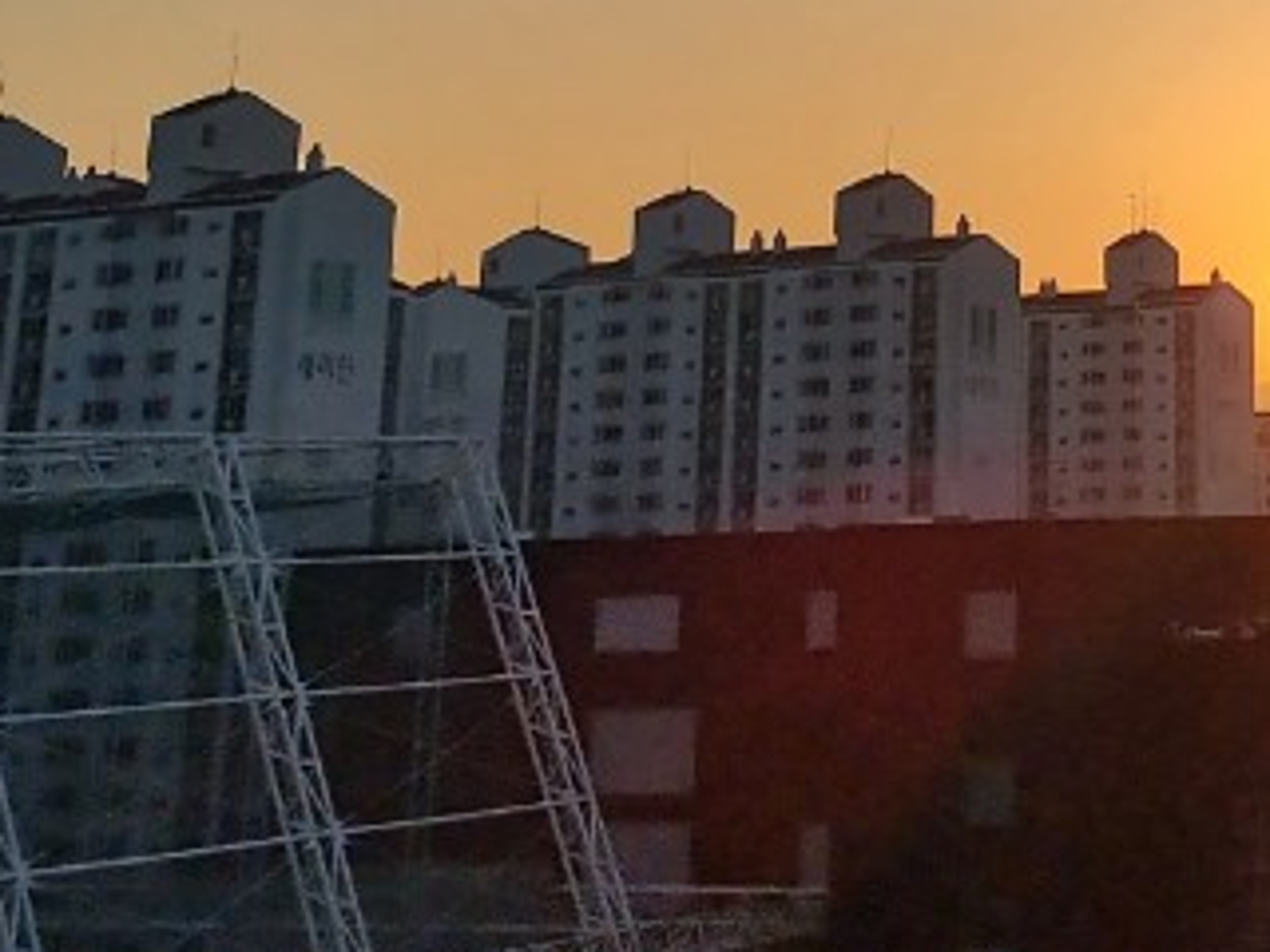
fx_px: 3522
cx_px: 1314
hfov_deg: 19.7
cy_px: -833
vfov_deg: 13.6
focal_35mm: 96
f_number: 1.8
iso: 50
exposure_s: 1/3333
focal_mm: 6.7
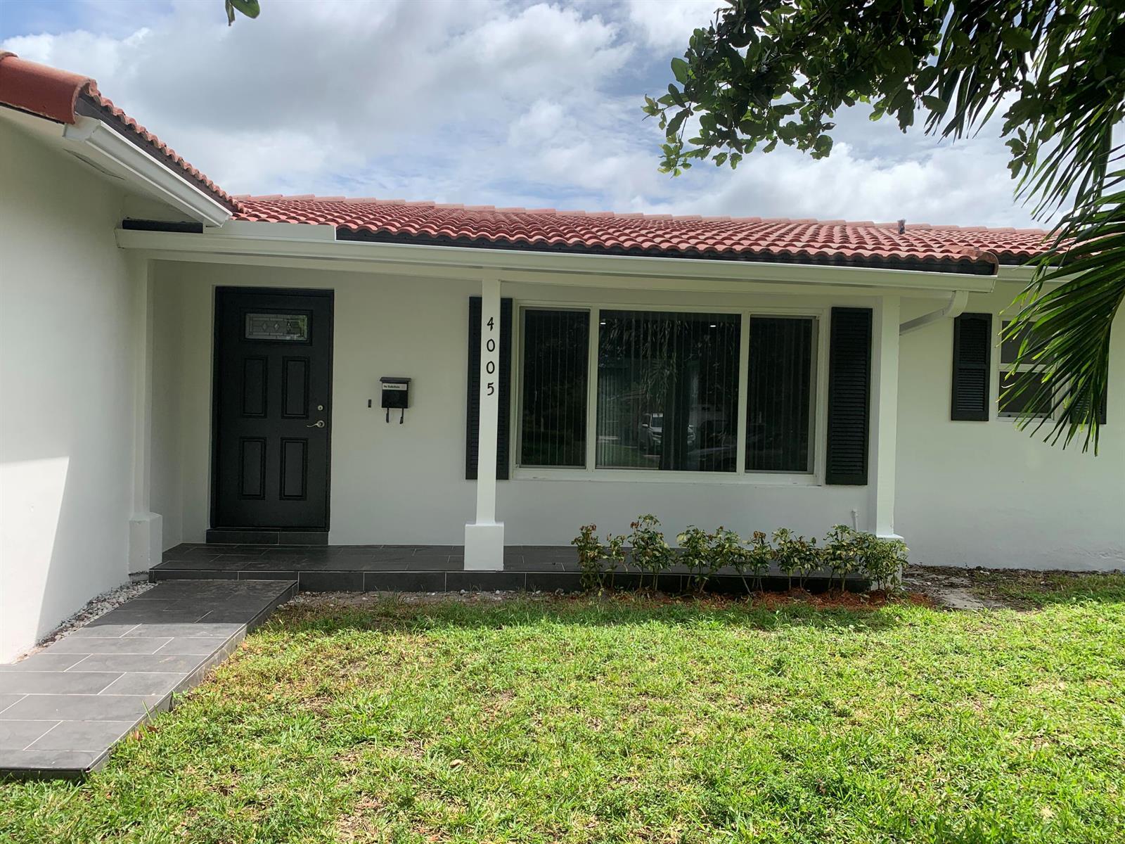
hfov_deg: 67.3
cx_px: 562
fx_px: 845
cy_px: 422
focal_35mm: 26
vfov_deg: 53.1
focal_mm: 4.25
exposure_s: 1/2257
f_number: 1.8
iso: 25
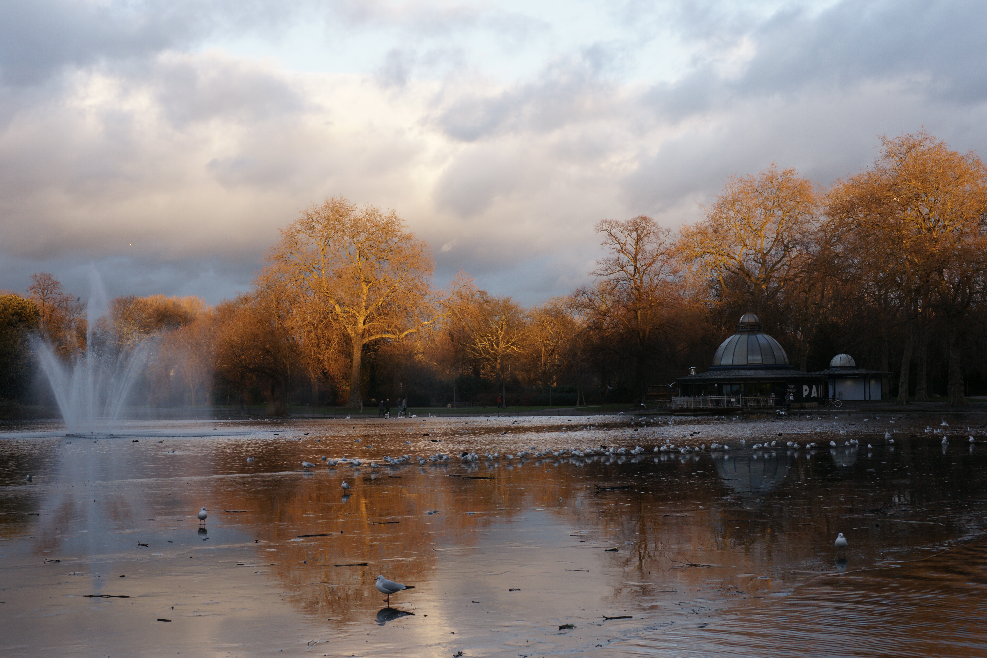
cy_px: 329
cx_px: 494
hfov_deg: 39.6
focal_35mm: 50
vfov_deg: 27.0
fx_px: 1371
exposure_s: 1/80
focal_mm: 50
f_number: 9
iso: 400
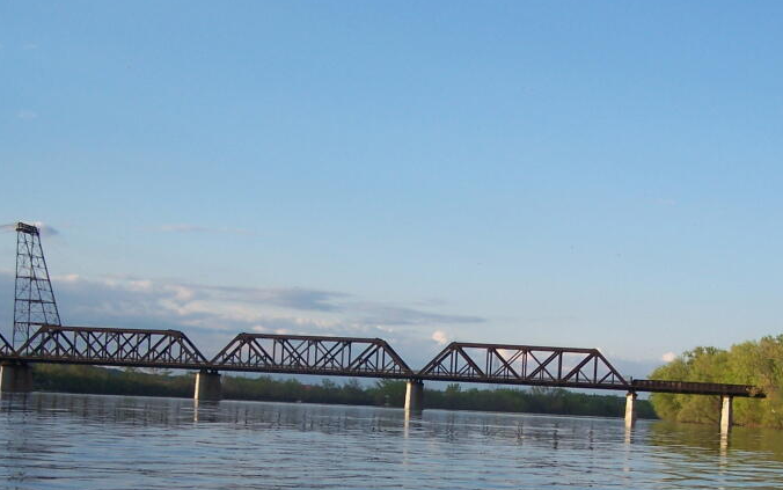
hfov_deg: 33.3
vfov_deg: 20.9
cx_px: 477
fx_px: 1302
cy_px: 439
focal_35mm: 61
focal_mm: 6.3
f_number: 2.8
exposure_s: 1/640
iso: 80
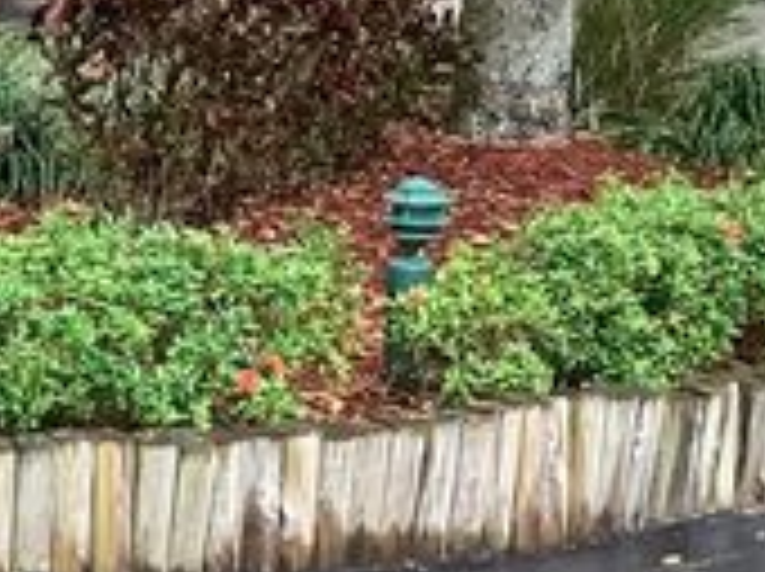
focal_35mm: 117
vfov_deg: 12.6
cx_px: -364
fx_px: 2582
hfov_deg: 15.6
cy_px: 369
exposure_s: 1/60
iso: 100
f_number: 2.4
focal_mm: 3.3
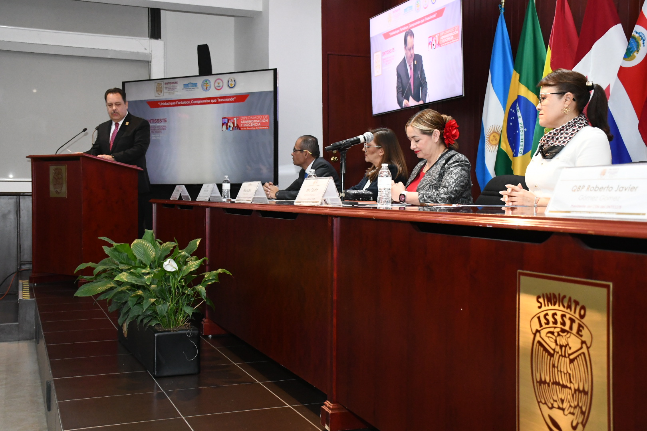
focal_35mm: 45
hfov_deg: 43.6
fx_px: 809
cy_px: 216
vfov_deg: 29.9
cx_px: 324
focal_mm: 30
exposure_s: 1/125
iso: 4000
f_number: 5.6
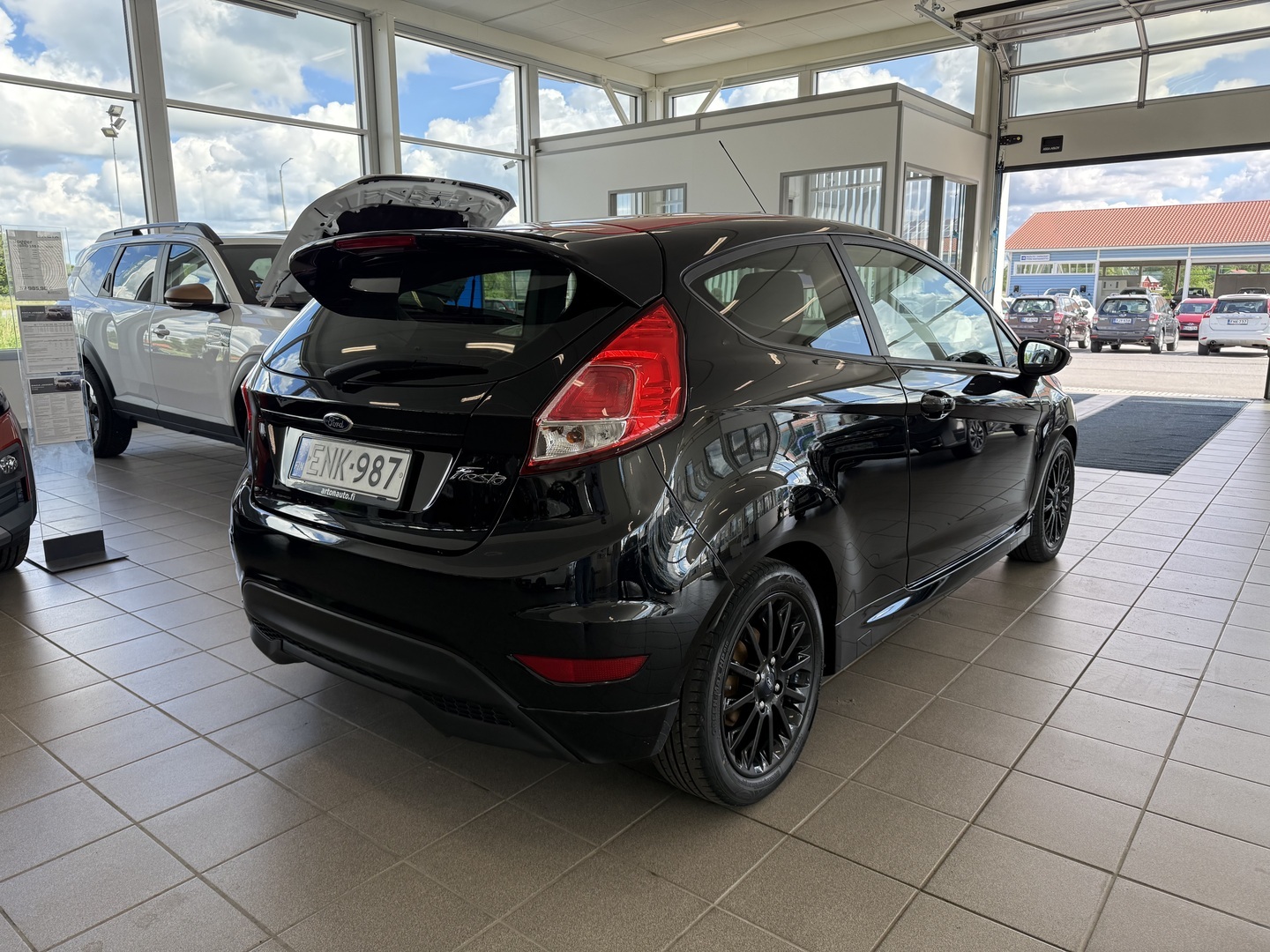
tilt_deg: -11.5
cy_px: 476
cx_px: 635
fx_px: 881
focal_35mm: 24
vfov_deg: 56.8
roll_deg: -0.3
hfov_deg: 71.6
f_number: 1.78
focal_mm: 6.76
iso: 100
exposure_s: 1/491
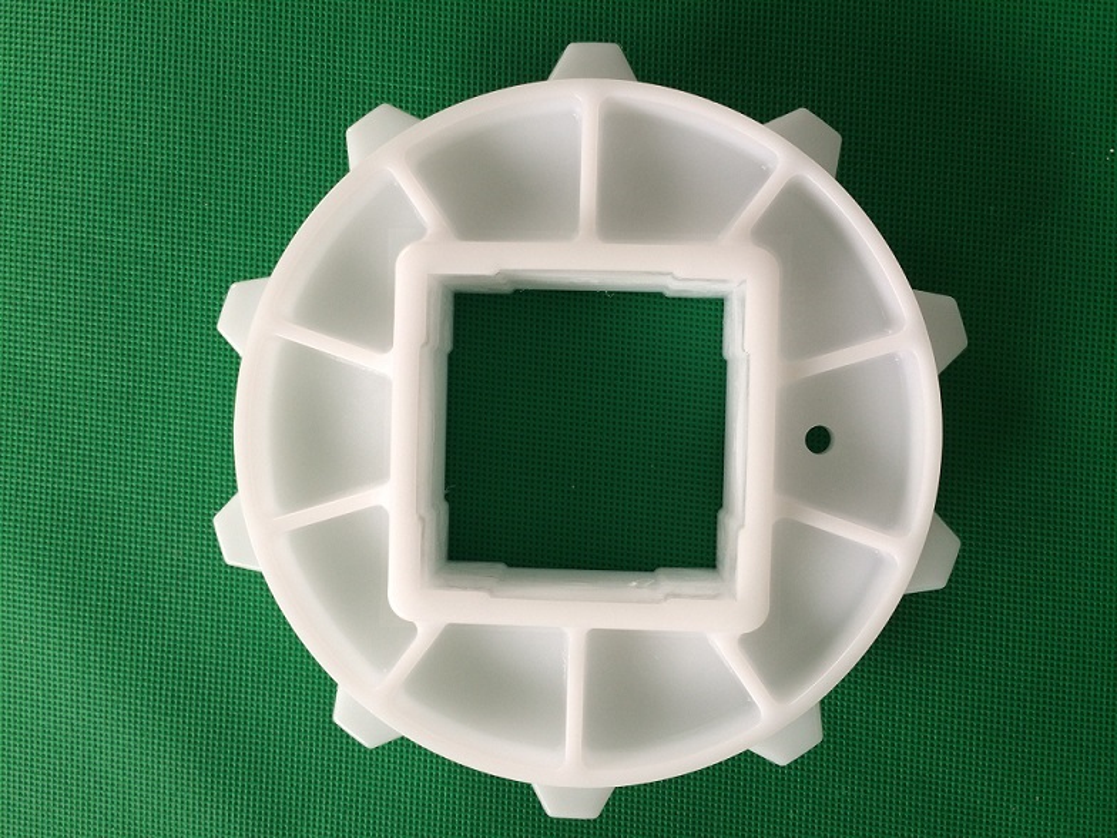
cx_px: 558
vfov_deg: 46.8
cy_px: 419
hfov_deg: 60.0
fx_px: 968
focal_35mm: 30
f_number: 2.2
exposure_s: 1/50
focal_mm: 4.12
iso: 40
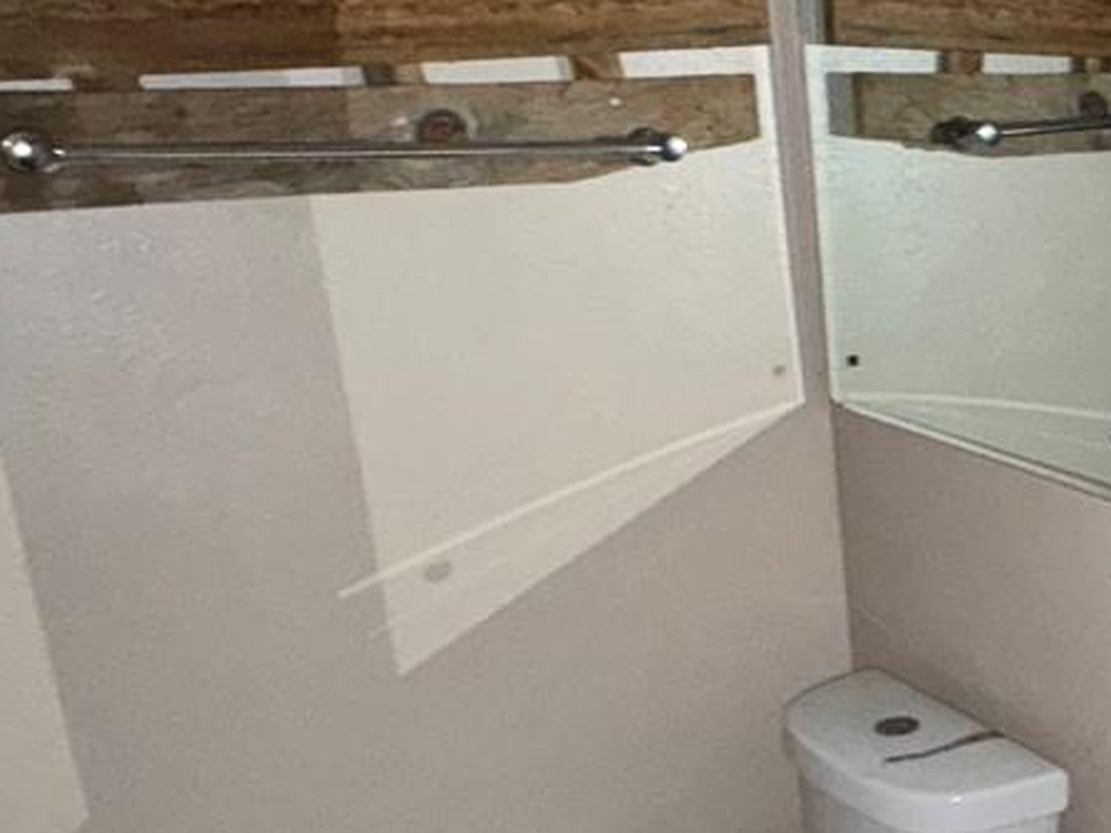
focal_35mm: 50
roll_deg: +0.1
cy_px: 511
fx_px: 1605
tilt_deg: -16.3
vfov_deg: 29.0
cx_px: 1242
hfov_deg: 33.1
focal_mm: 2.22
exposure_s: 1/30
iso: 250
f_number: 2.2
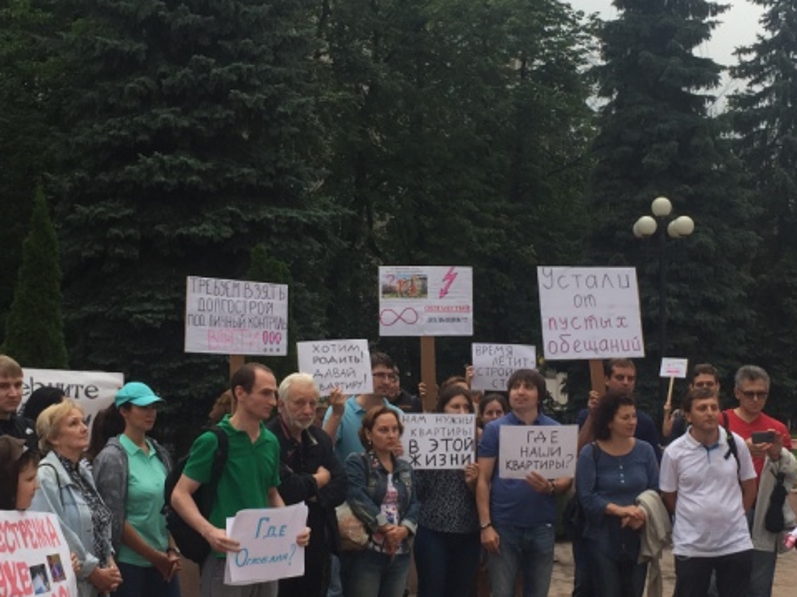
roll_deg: -2.2
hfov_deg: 31.2
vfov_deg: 23.6
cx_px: 439
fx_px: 1427
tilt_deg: +3.1
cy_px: 303
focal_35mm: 62
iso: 32
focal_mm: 4.15
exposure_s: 1/246
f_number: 2.2
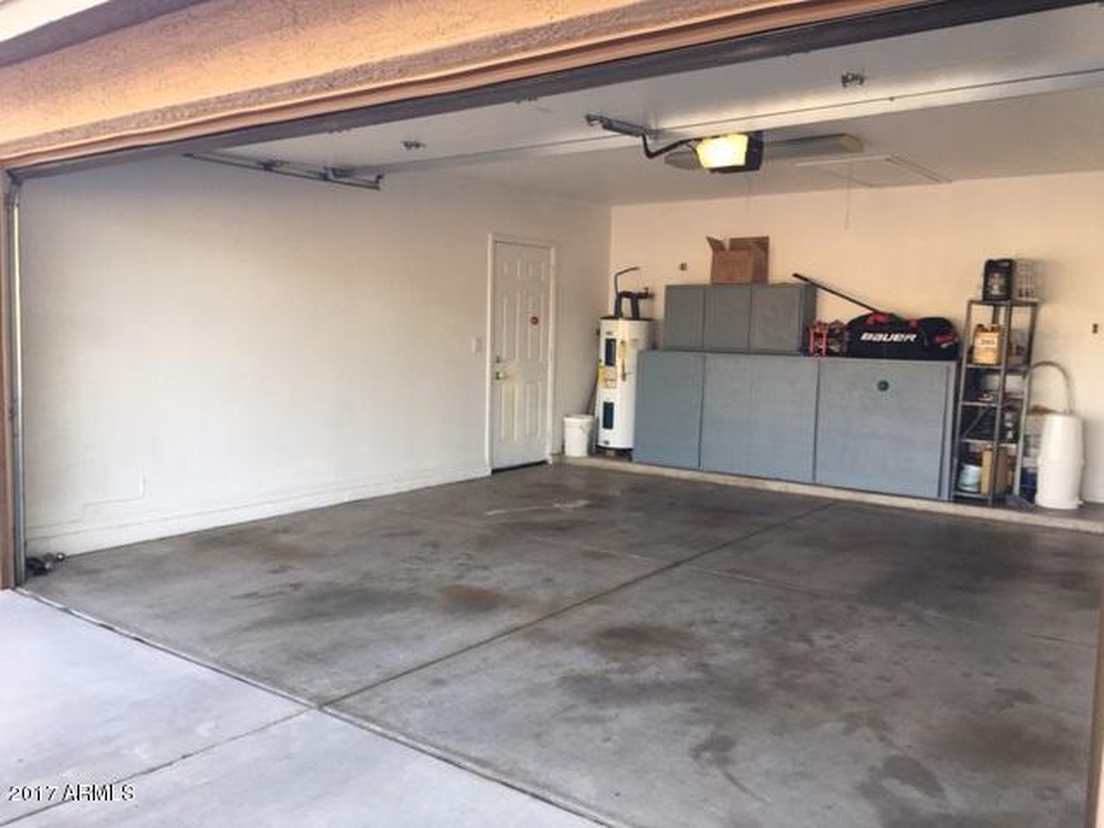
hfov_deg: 61.7
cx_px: 552
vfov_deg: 48.2
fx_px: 925
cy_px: 414
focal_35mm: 29
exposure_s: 1/120
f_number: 2.2
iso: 40
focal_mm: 4.15
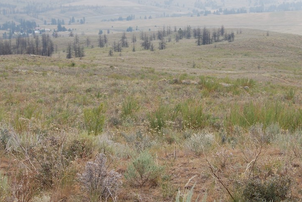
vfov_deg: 19.2
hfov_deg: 28.4
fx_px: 596
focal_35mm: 71
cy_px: 78
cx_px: 153
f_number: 8
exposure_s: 1/250
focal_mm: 32
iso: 100
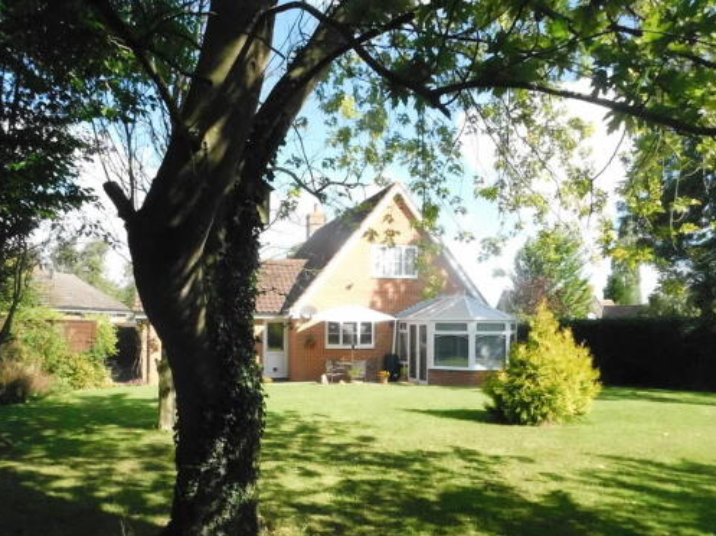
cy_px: 313
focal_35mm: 27
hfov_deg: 65.3
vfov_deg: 51.1
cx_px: 331
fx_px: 558
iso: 1600
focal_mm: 4
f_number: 6
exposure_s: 1/1500
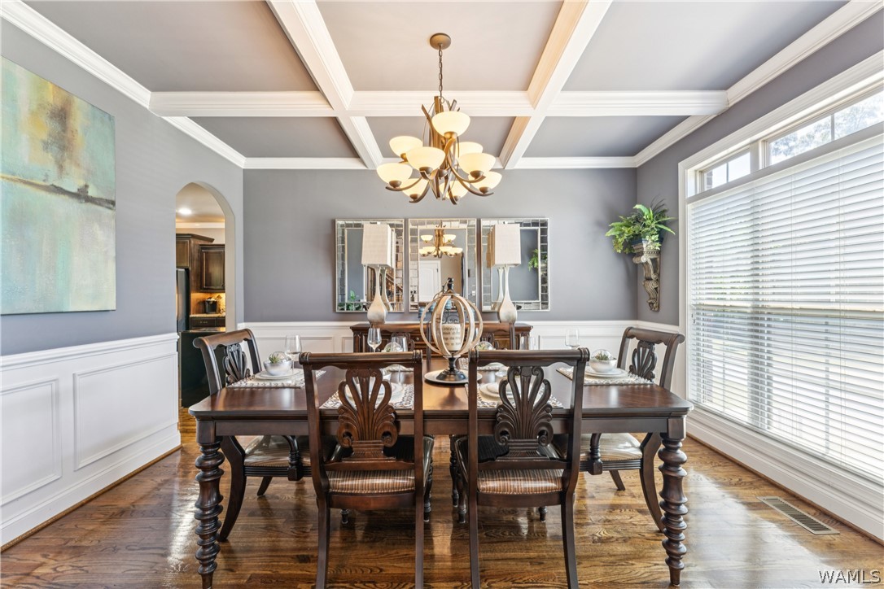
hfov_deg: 104.3
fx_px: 344
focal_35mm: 14
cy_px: 294
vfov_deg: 81.2
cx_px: 442
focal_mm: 14
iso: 400
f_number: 13
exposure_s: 1/4
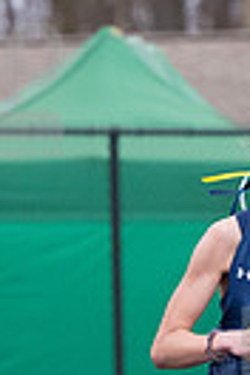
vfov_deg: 2.3
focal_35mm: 894
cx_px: 308
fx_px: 9312
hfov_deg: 1.5
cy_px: 384
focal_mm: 175
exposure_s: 1/1600
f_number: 5
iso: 2000
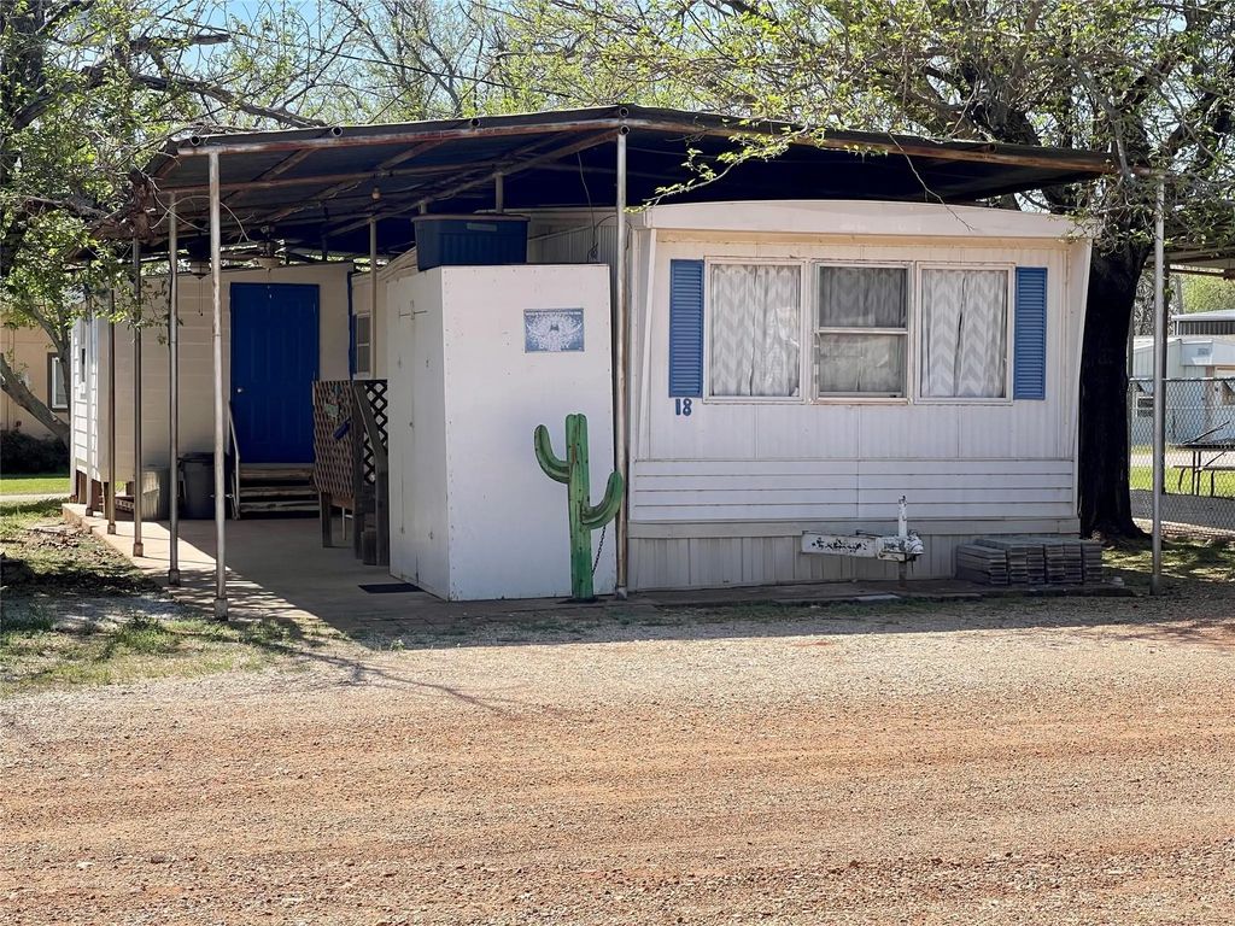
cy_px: 463
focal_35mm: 64
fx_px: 2283
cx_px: 618
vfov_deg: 22.9
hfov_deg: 30.3
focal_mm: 7.5
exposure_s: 1/774
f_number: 2.2
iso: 20
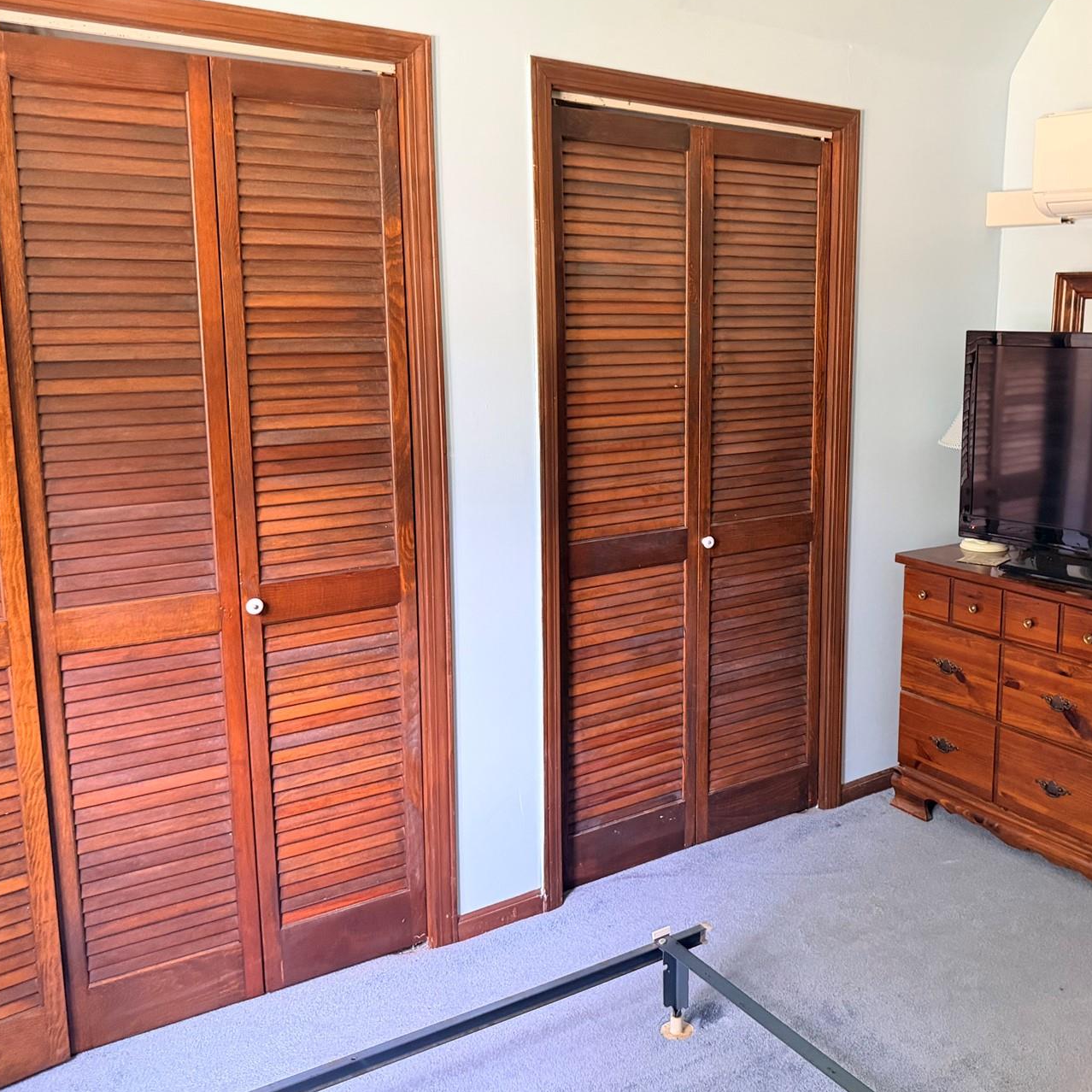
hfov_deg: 47.1
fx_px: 1213
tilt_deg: -8.1
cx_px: 786
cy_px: 508
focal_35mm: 34
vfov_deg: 48.4
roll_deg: -1.7
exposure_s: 1/60
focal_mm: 6.76
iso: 500
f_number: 1.78
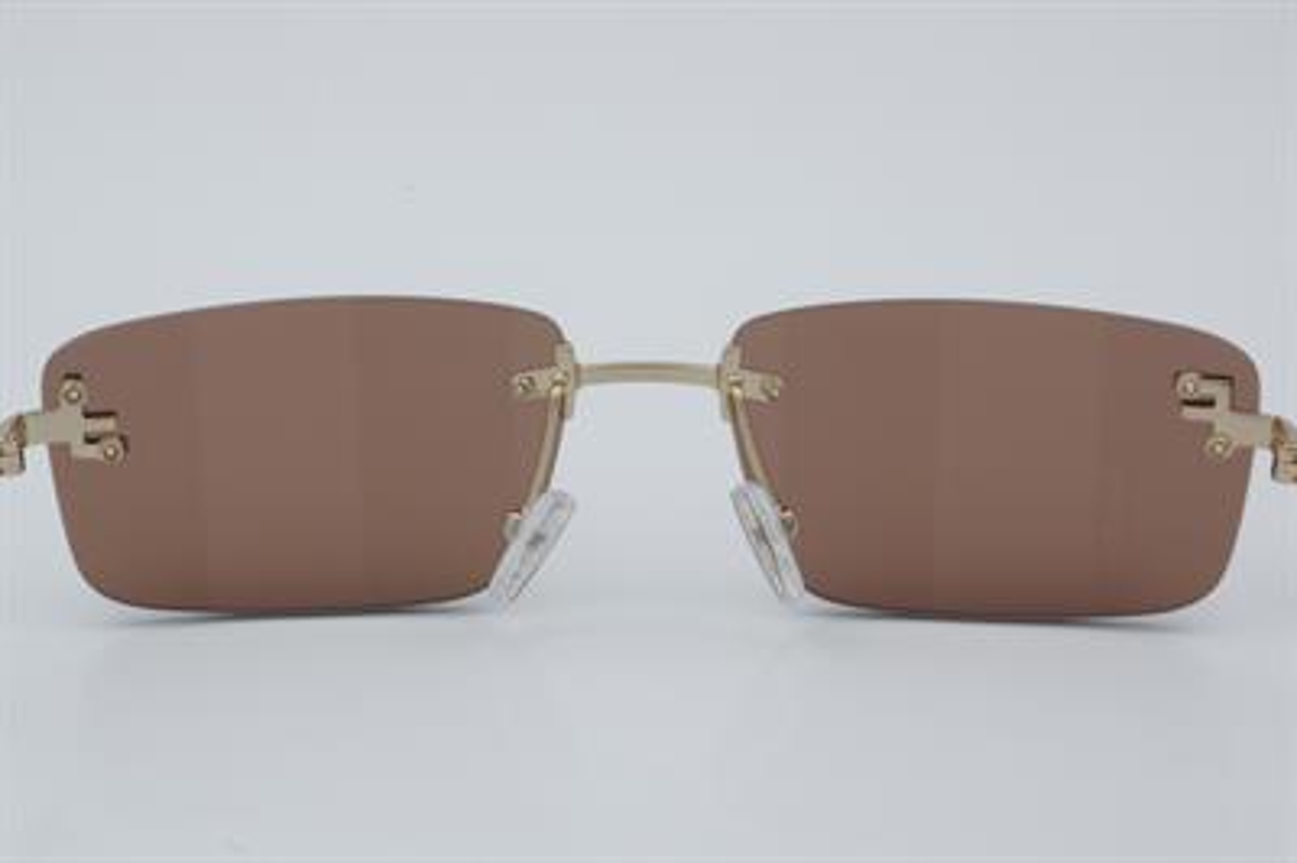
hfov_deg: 29.9
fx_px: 2430
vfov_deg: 20.1
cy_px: 432
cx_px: 648
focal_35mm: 68
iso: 100
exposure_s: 1/4
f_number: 32
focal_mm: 45
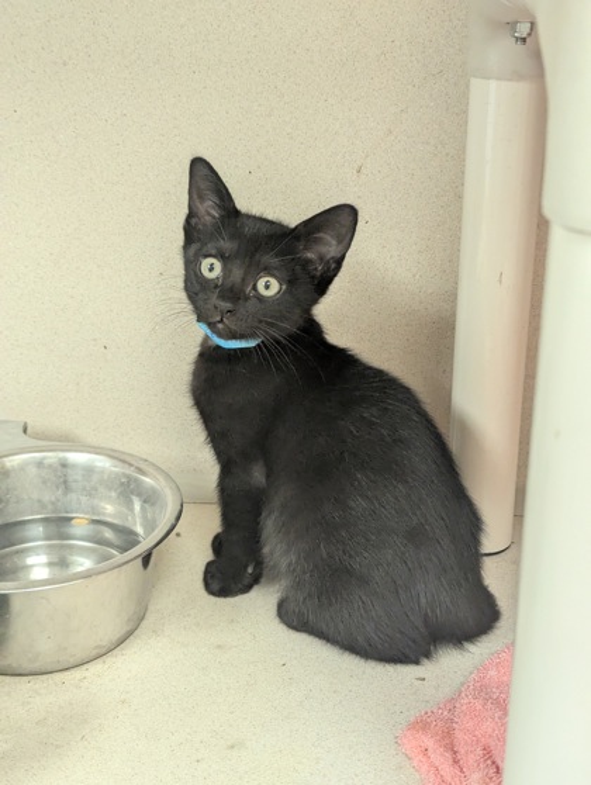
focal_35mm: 48
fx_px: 1090
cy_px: 392
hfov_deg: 30.3
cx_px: 296
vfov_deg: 39.6
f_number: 1.85
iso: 1386
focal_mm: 6.81
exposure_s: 1/120
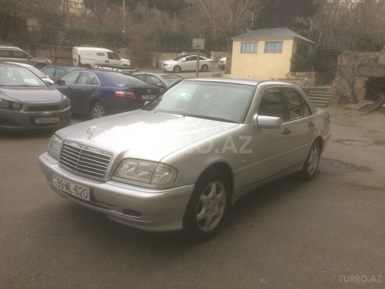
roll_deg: -3.6
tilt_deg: -10.5
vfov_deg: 48.2
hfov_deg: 61.7
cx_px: 192
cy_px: 144
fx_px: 323
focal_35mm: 29
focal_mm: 4.15
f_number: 2.2
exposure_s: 1/100
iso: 64
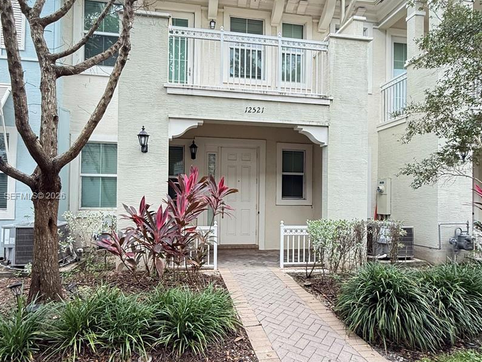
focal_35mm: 21
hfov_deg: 78.9
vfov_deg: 63.3
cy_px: 197
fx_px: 292
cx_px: 225
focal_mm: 2.22
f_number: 2.2
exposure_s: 1/99
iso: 160
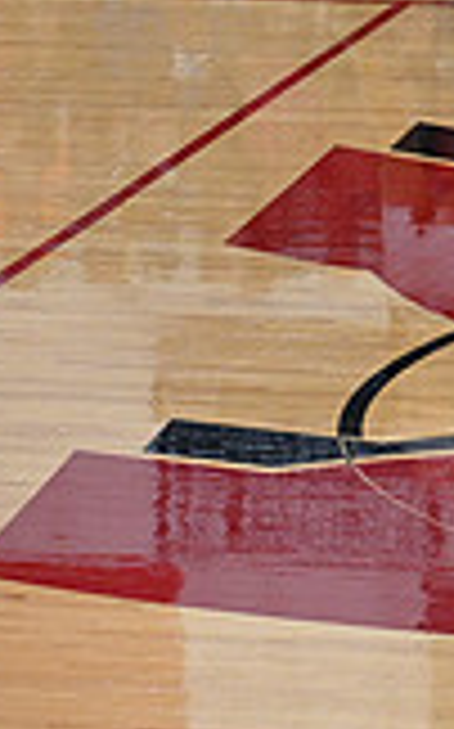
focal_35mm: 402
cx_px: 1236
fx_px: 7972
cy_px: 38
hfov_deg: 3.2
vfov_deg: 5.2
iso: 4000
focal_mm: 110
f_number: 4
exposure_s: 1/400
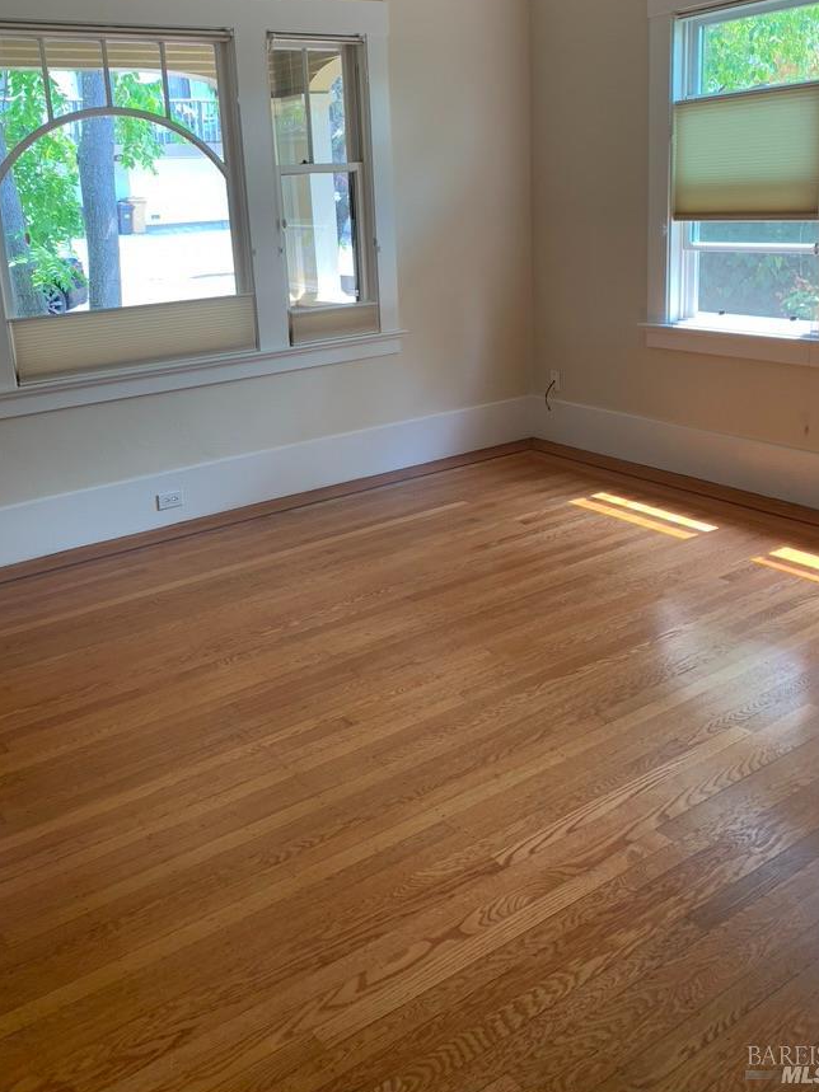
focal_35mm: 31
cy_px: 450
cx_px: 362
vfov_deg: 58.0
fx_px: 978
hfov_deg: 45.4
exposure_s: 1/120
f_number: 1.8
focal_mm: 4.25
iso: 80
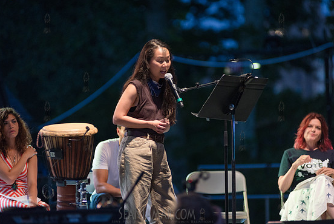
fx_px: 1950
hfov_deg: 9.8
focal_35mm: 210
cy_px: 111
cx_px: 164
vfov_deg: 6.6
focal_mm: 200
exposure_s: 1/320
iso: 1600
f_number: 2.8
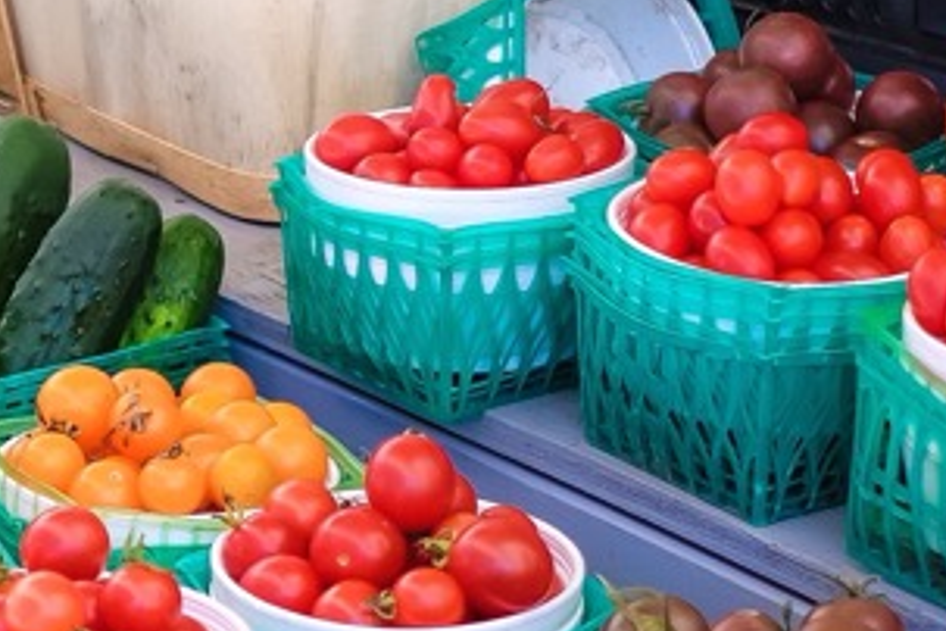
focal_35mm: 148
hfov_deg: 13.6
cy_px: 308
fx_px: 3889
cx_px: -69
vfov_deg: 9.3
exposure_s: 1/250
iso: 200
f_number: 2
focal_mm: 23
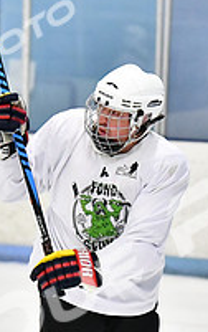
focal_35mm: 450
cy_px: 282
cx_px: 76
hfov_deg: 2.9
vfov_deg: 4.7
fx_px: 4073
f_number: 3.2
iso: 6400
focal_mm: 102
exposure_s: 1/1250
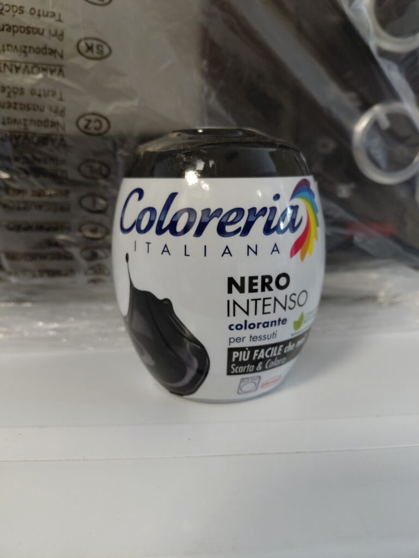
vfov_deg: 69.4
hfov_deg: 54.9
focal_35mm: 25
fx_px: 403
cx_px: 210
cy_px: 279
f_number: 1.8
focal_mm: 4.69
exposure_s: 1/60
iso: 200
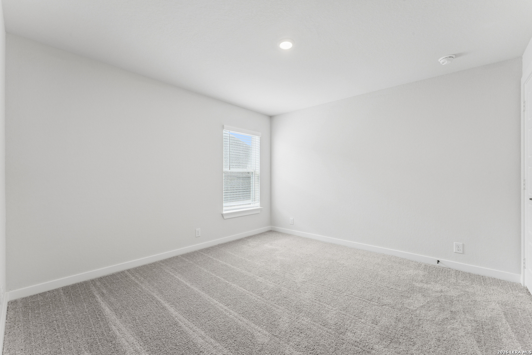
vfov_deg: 81.2
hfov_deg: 104.2
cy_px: 178
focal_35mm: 14
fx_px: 207
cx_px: 266
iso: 100
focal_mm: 14
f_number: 14
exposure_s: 1/2.5
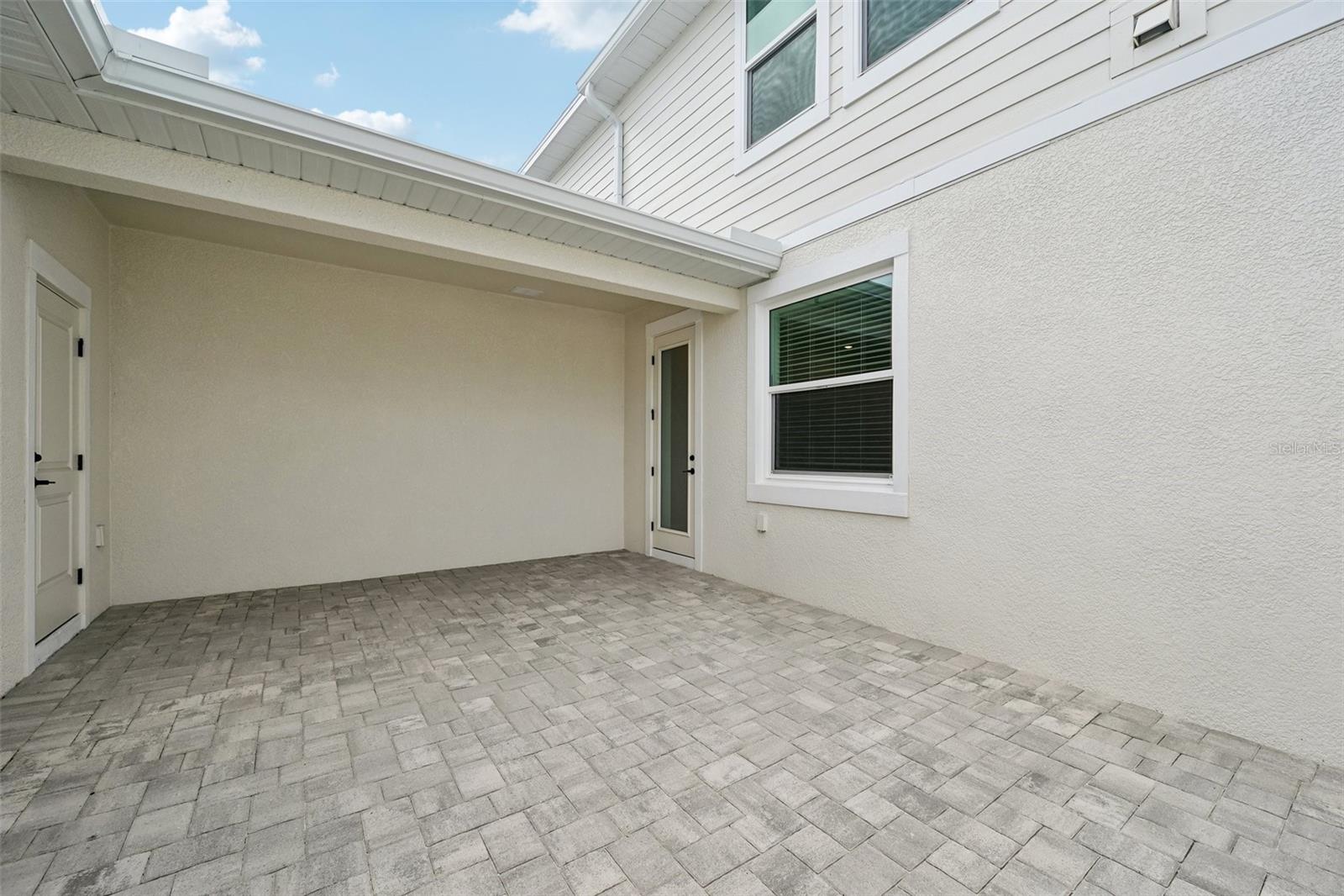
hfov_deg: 104.3
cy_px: 448
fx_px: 523
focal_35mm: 14
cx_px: 672
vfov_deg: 81.2
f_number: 8
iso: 400
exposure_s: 1/1000
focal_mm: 14
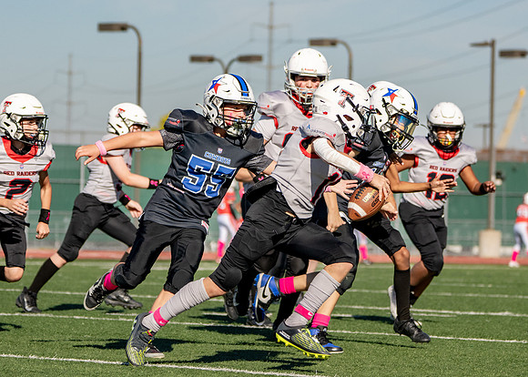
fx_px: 3850
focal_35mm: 257
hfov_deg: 7.8
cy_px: 200
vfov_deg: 5.6
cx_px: 271
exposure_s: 1/2500
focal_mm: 150
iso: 320
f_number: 5
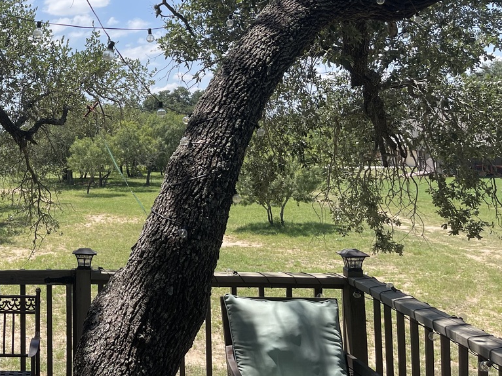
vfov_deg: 30.5
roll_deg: -0.5
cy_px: 111
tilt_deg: +2.7
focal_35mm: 47
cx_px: 41
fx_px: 681
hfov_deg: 37.5
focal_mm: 5.1
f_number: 1.6
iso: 32
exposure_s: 1/2247
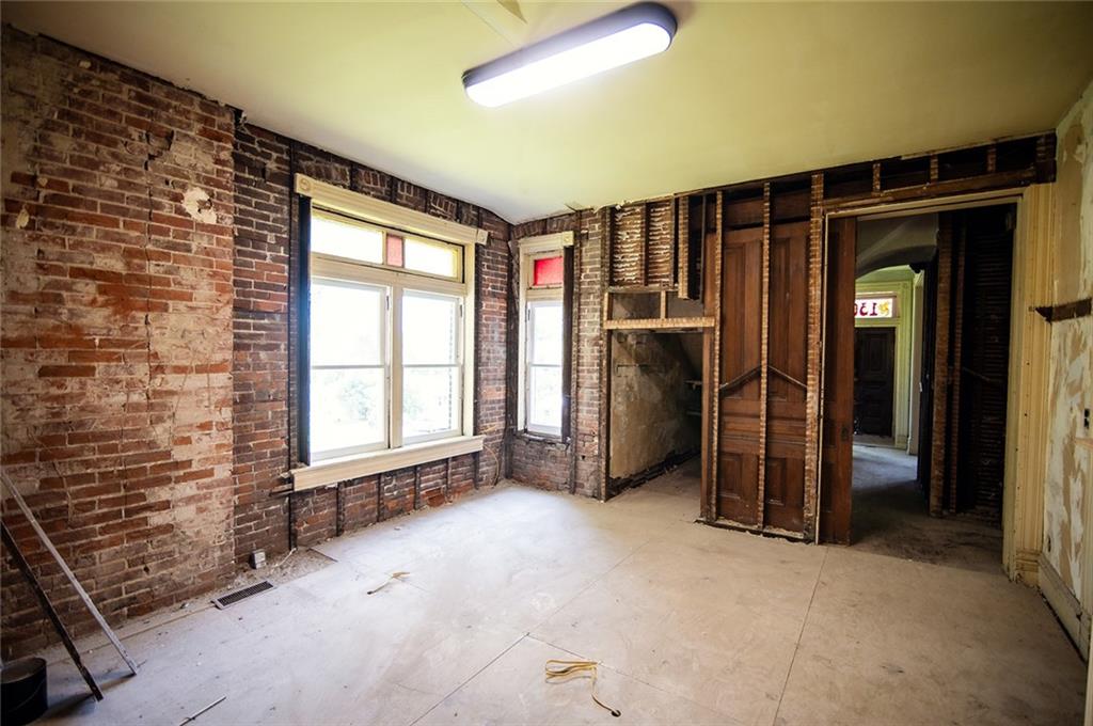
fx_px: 485
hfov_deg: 96.8
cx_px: 546
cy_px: 363
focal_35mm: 16
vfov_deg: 73.6
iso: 500
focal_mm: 16
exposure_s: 1/200
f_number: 2.8
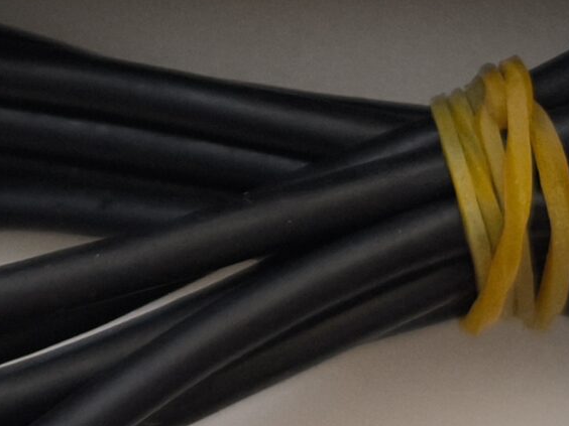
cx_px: 233
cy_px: -282
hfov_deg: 12.4
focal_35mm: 159
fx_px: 2614
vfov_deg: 9.0
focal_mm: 6.57
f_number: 1.6
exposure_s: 1/50
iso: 500
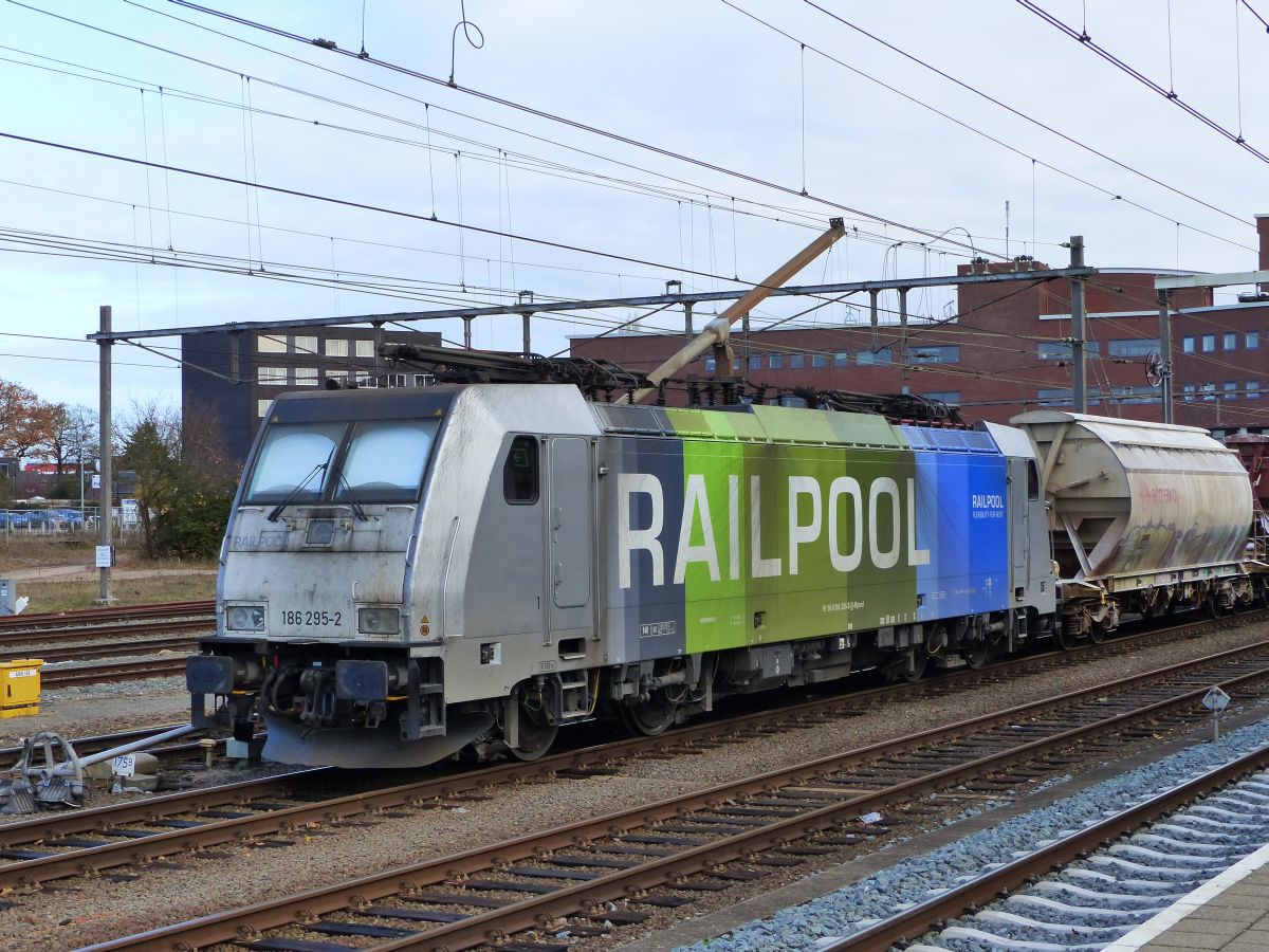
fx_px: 2163
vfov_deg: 24.8
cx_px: 634
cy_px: 476
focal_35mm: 59
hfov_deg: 32.7
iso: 250
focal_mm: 10.5
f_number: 4
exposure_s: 1/320
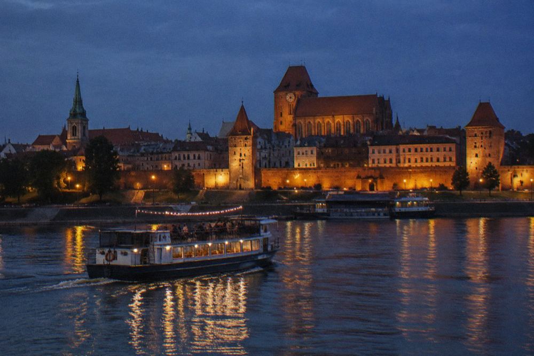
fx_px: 519
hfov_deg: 54.5
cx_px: 267
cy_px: 178
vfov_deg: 37.8
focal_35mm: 35
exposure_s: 1/200
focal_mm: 35
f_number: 2.5
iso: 3200
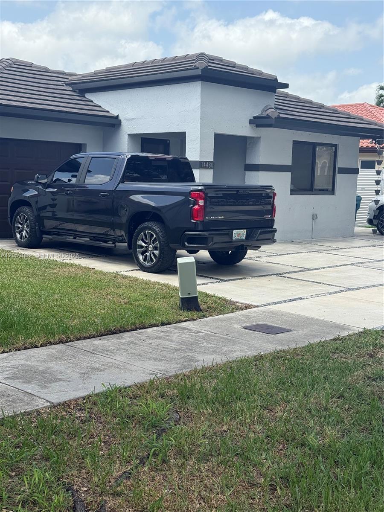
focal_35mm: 48
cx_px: 192
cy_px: 256
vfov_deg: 39.7
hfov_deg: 30.3
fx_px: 710
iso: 100
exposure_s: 1/2577
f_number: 1.78
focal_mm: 6.76
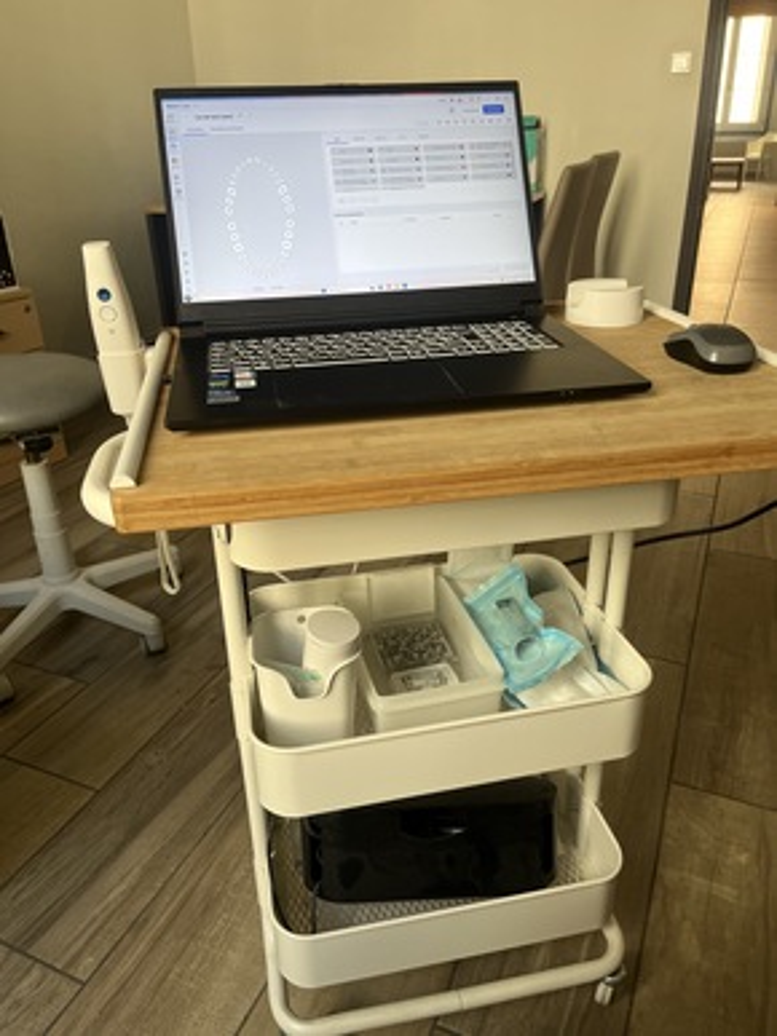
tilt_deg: -26.8
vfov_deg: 67.3
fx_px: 779
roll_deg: +1.8
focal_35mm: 26
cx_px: 388
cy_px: 518
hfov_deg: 53.0
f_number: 1.6
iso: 125
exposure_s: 1/100
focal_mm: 5.1
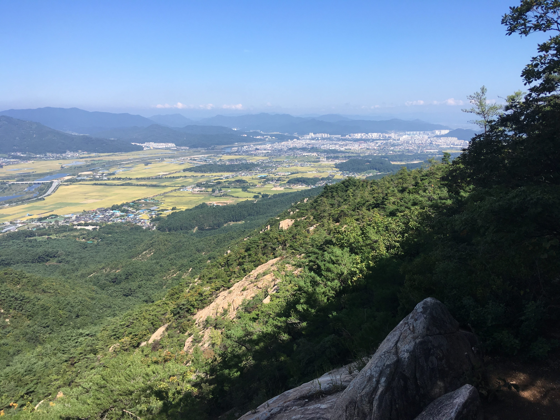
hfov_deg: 61.7
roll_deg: -0.5
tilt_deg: -10.4
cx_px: 280
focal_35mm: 29
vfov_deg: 48.2
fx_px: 469
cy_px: 210
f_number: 2.2
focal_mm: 4.15
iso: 25
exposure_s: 1/1202
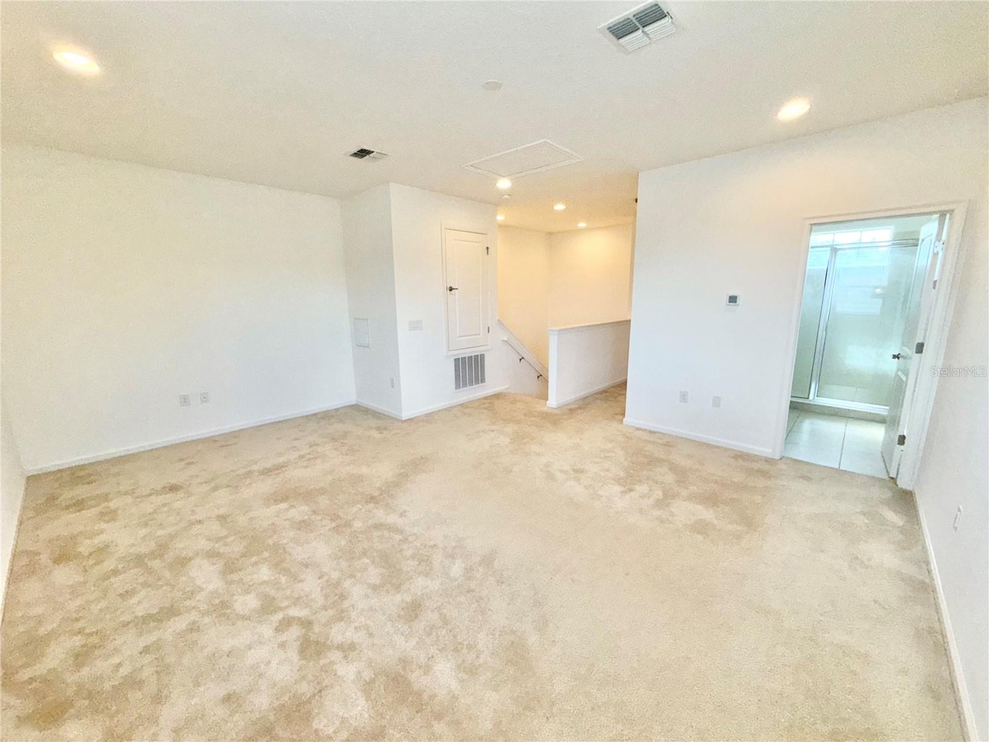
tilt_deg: -11.2
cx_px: 494
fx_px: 400
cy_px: 371
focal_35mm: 14
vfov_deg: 85.7
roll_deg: +0.8
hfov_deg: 102.1
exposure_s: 1/120
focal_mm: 2.22
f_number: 2.2
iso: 100
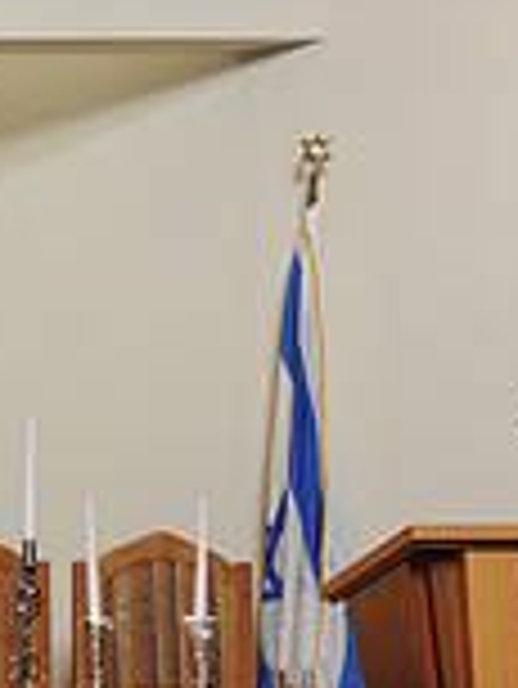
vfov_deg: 14.9
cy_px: 567
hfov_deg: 9.9
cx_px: -743
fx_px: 2610
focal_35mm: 131
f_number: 5
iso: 500
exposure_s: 1/50
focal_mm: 36
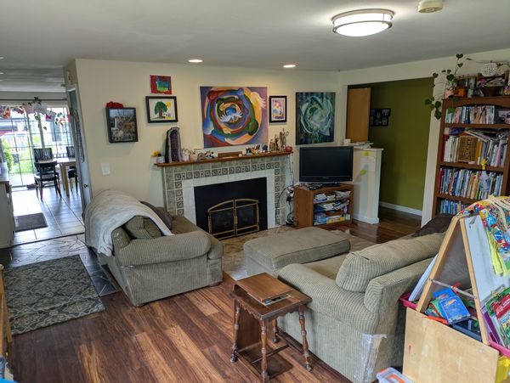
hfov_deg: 69.3
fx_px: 369
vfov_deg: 54.9
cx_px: 255
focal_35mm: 25
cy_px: 192
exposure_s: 1/120
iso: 154
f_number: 1.89
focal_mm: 5.43
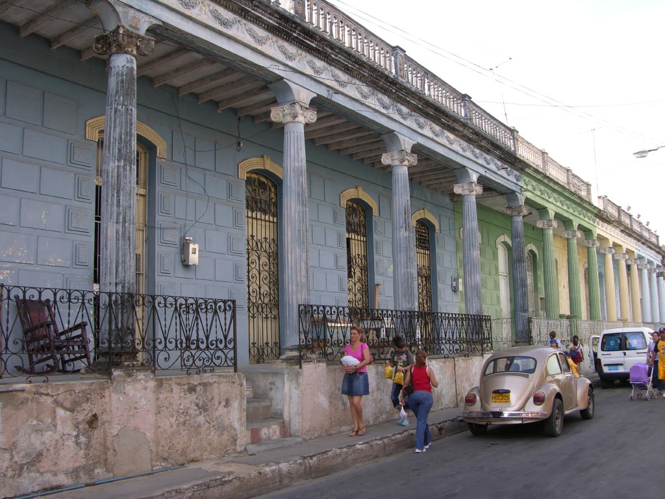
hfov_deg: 52.6
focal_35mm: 35
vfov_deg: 40.7
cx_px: 332
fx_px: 672
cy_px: 250
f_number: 4.5
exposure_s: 1/99.9
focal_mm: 8.9
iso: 50
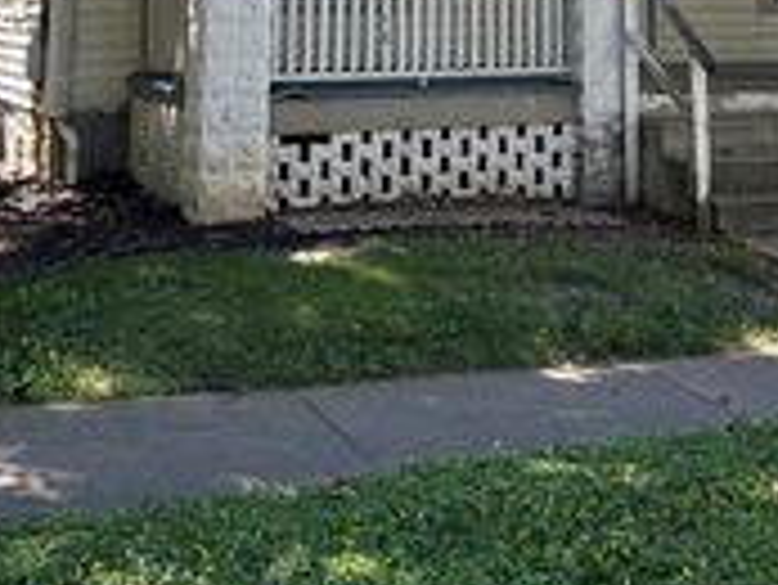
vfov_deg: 18.0
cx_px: 508
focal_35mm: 75
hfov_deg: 25.9
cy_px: -232
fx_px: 1687
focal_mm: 5.7
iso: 50
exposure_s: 1/561
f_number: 1.5
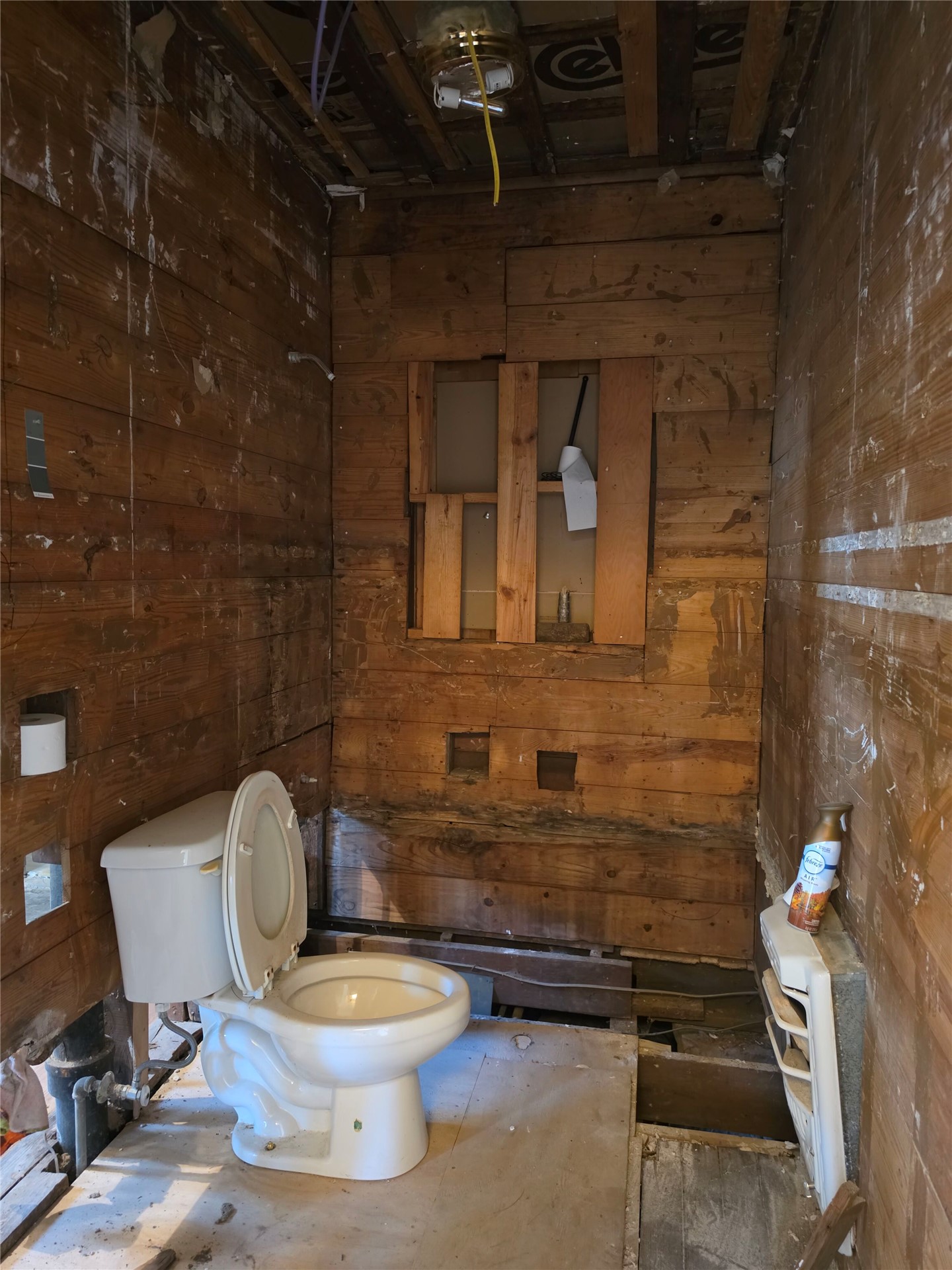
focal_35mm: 23
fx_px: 843
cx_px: 476
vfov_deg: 73.9
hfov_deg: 58.9
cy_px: 635
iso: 800
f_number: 1.4
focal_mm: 6.5
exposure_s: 1/20
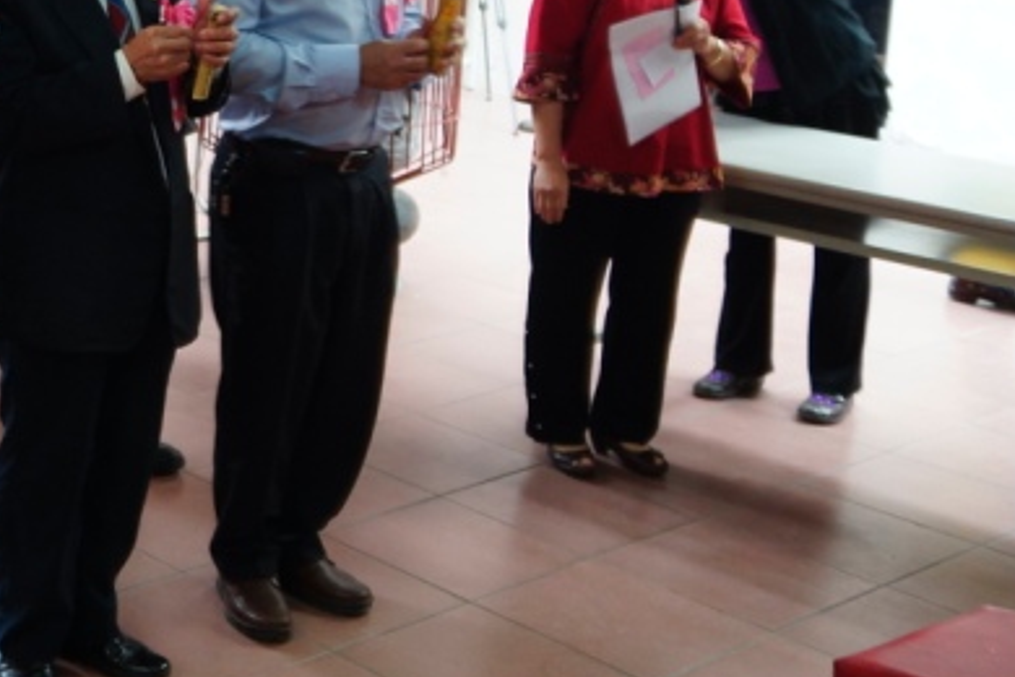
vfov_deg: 20.9
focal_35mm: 63
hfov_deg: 27.0
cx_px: -289
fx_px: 1776
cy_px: 20
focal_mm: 16
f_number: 2.8
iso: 250
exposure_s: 1/15
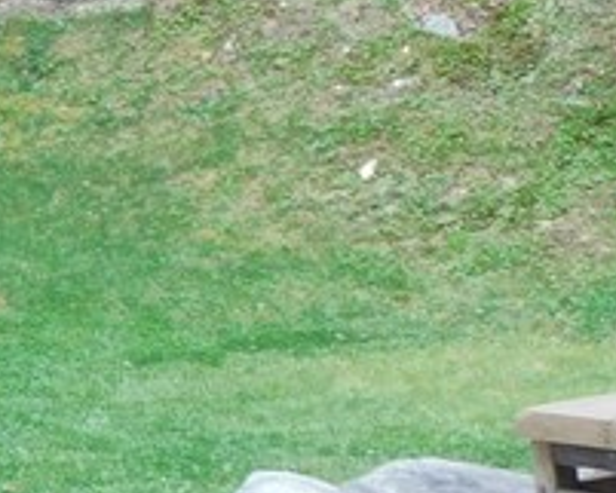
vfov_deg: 7.4
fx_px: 3630
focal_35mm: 199
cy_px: -560
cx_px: -778
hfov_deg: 8.9
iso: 125
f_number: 3.6
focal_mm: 7.1
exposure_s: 1/30
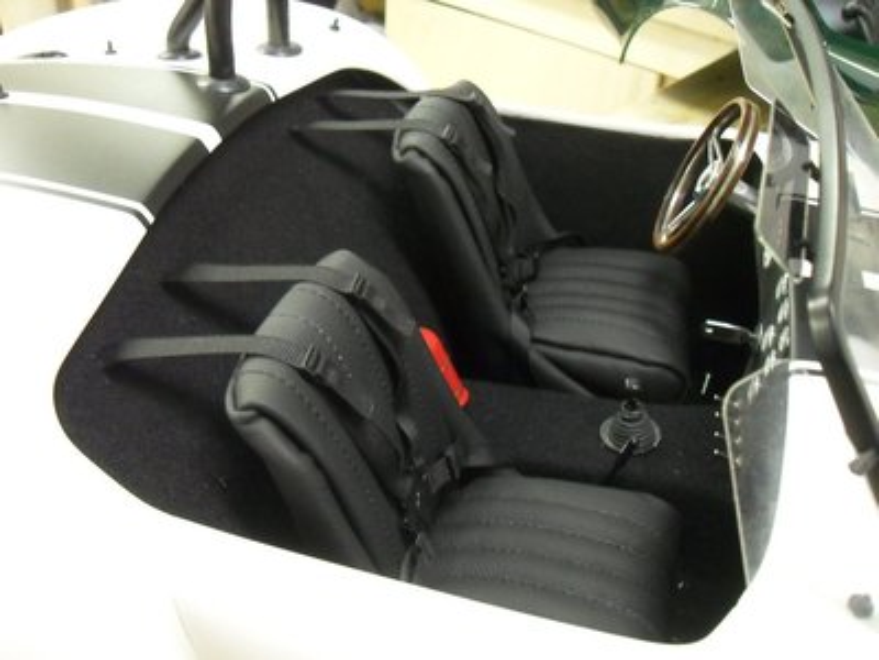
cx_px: 440
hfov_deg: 52.6
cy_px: 330
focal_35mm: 35
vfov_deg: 40.7
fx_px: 889
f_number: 2.8
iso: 400
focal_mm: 6.2
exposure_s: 1/15
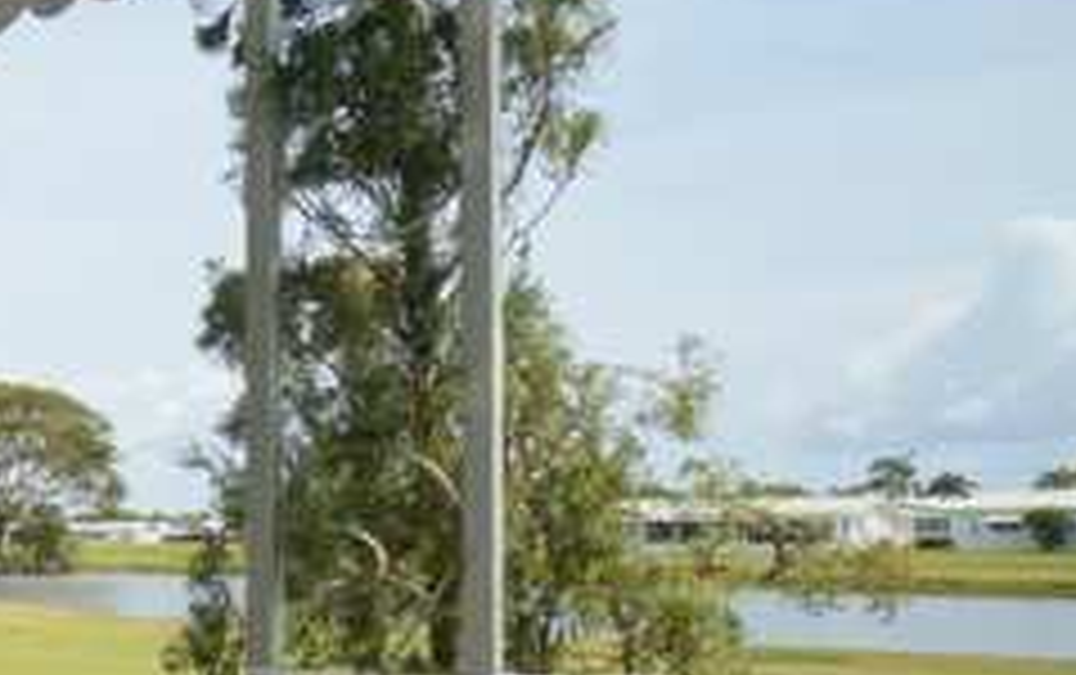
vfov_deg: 24.9
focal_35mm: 51
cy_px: 551
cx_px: -531
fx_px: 1497
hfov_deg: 27.5
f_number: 16
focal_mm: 10
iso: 125
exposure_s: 1/60
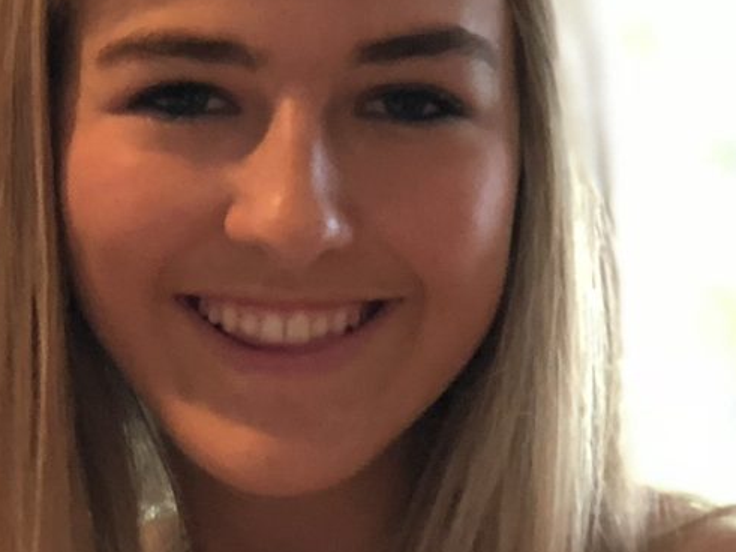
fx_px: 4613
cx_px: 136
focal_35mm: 217
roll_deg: +2.7
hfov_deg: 9.1
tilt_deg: -7.3
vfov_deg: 6.8
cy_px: 730
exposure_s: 1/24
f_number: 2.4
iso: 125
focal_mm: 6
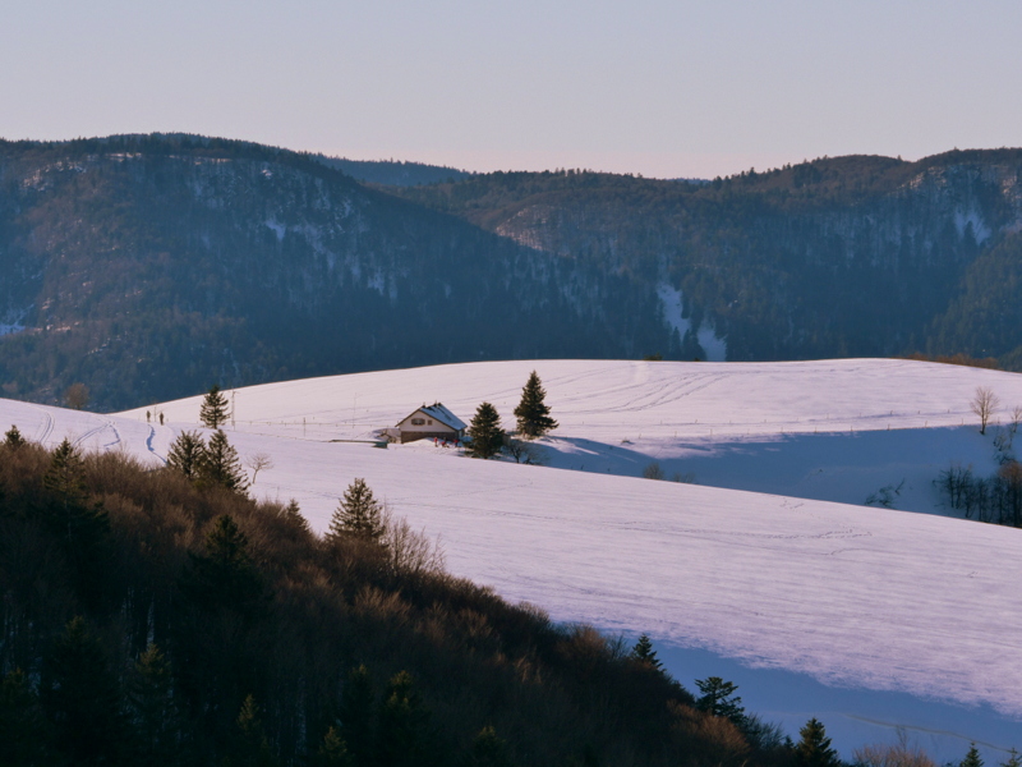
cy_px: 384
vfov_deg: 7.4
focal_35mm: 200
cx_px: 511
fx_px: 5905
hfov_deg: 9.9
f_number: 8
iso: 200
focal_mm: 100
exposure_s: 1/1000
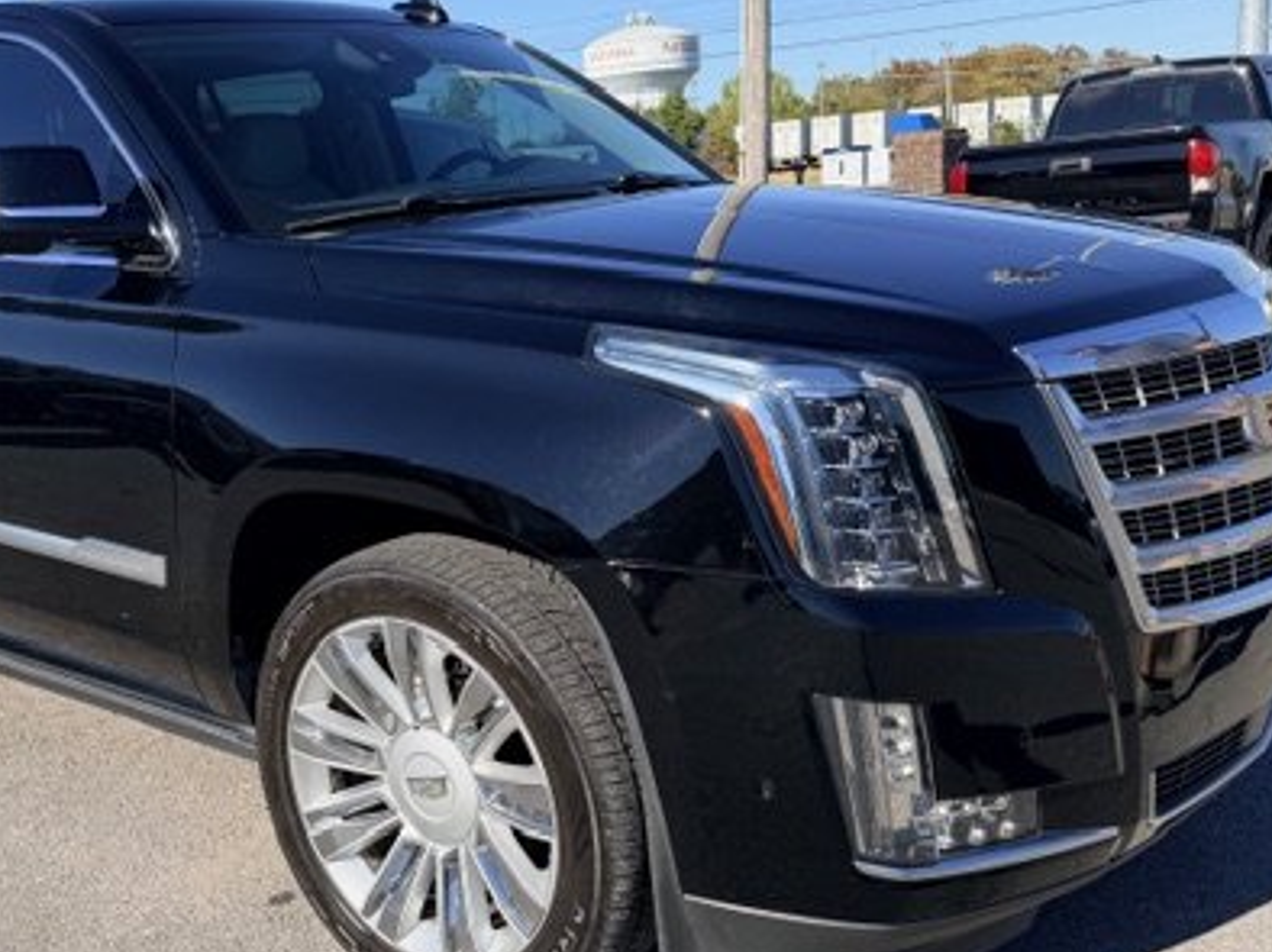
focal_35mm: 39
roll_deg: +4.8
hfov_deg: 47.1
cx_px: 426
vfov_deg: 36.8
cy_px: 507
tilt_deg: -12.3
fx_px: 1432
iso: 80
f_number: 1.78
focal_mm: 6.76
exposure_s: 1/3425
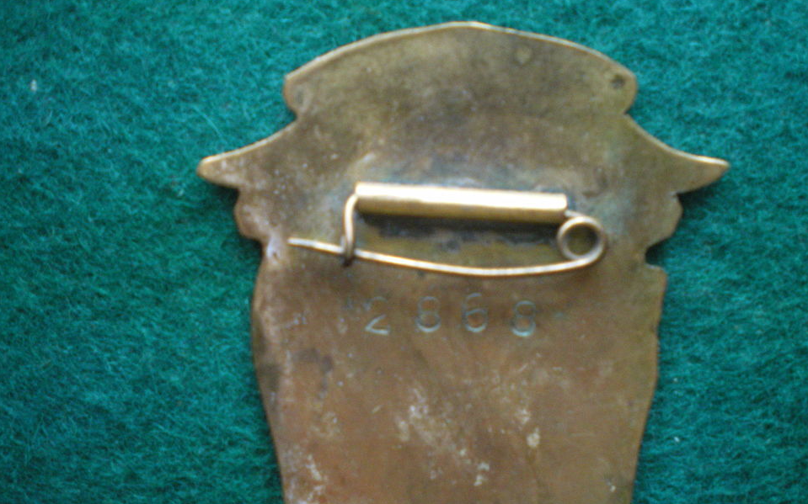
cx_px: 418
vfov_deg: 30.4
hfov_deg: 47.2
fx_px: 925
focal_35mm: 42
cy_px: 310
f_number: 3.1
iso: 400
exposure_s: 1/10
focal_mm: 6.3
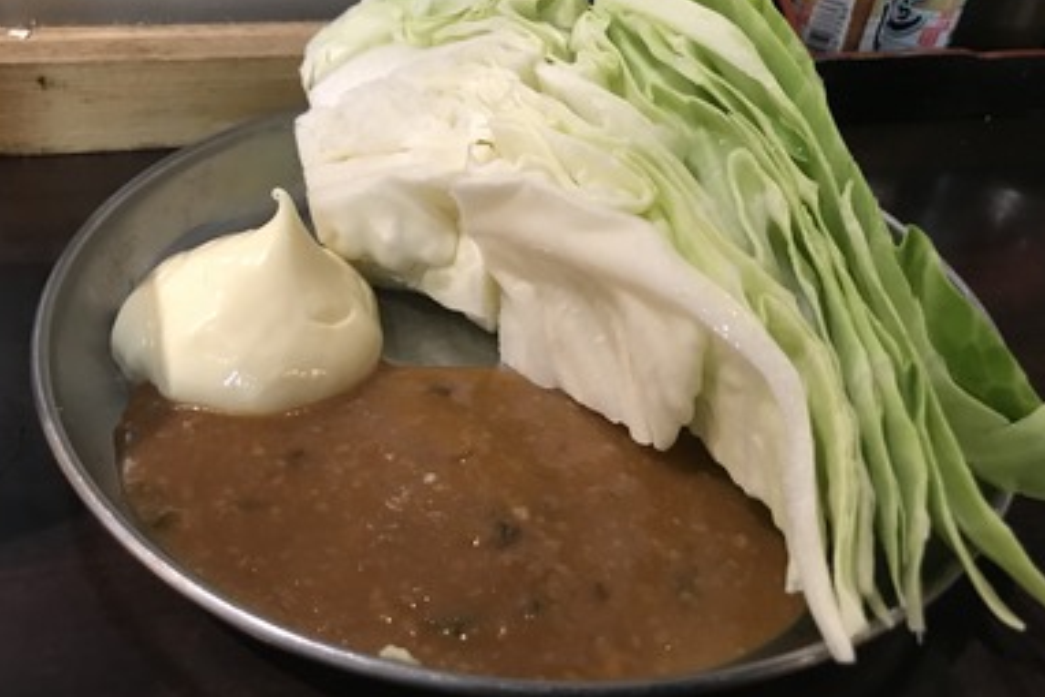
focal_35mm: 32
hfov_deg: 58.7
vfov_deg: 41.1
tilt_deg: -37.3
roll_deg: -5.7
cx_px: 506
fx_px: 929
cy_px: 346
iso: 100
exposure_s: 1/9
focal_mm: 3.99
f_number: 1.8
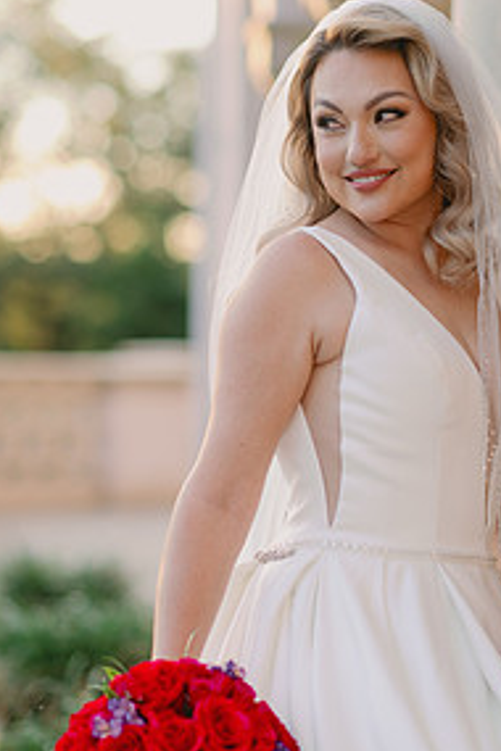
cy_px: 398
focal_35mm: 134
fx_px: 2797
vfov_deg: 15.3
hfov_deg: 10.2
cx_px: 381
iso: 160
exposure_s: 1/320
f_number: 2
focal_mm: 85
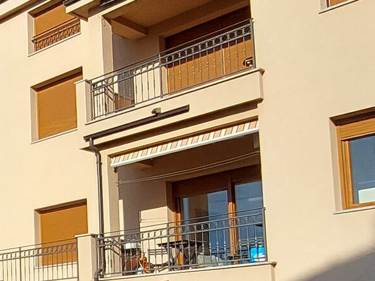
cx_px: -105
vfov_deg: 22.8
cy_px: 275
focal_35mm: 62
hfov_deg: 26.7
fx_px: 672
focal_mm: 1.74
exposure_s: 1/1698
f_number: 2.2
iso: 50
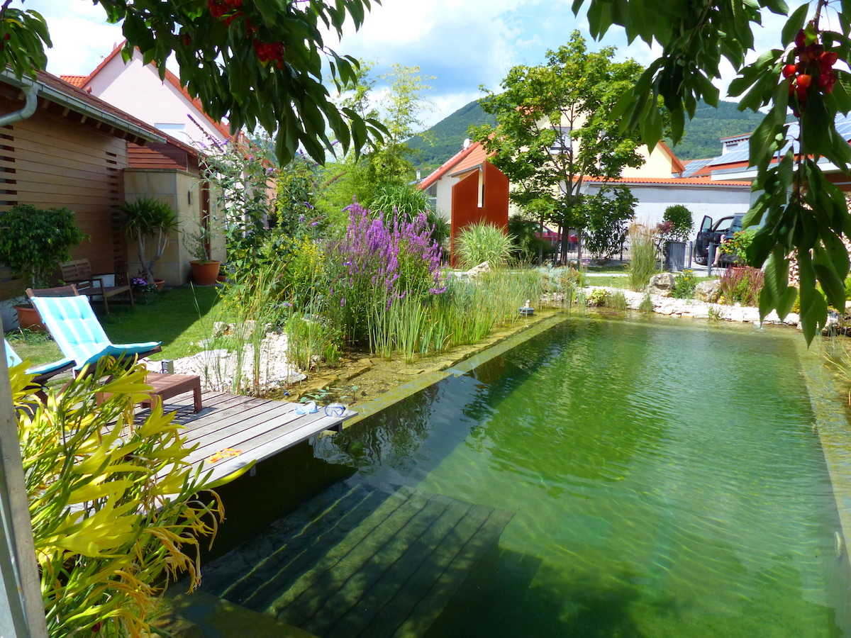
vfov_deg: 53.1
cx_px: 426
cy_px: 319
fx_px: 639
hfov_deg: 67.3
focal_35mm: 26
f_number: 4
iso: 250
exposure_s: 1/400
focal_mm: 4.7
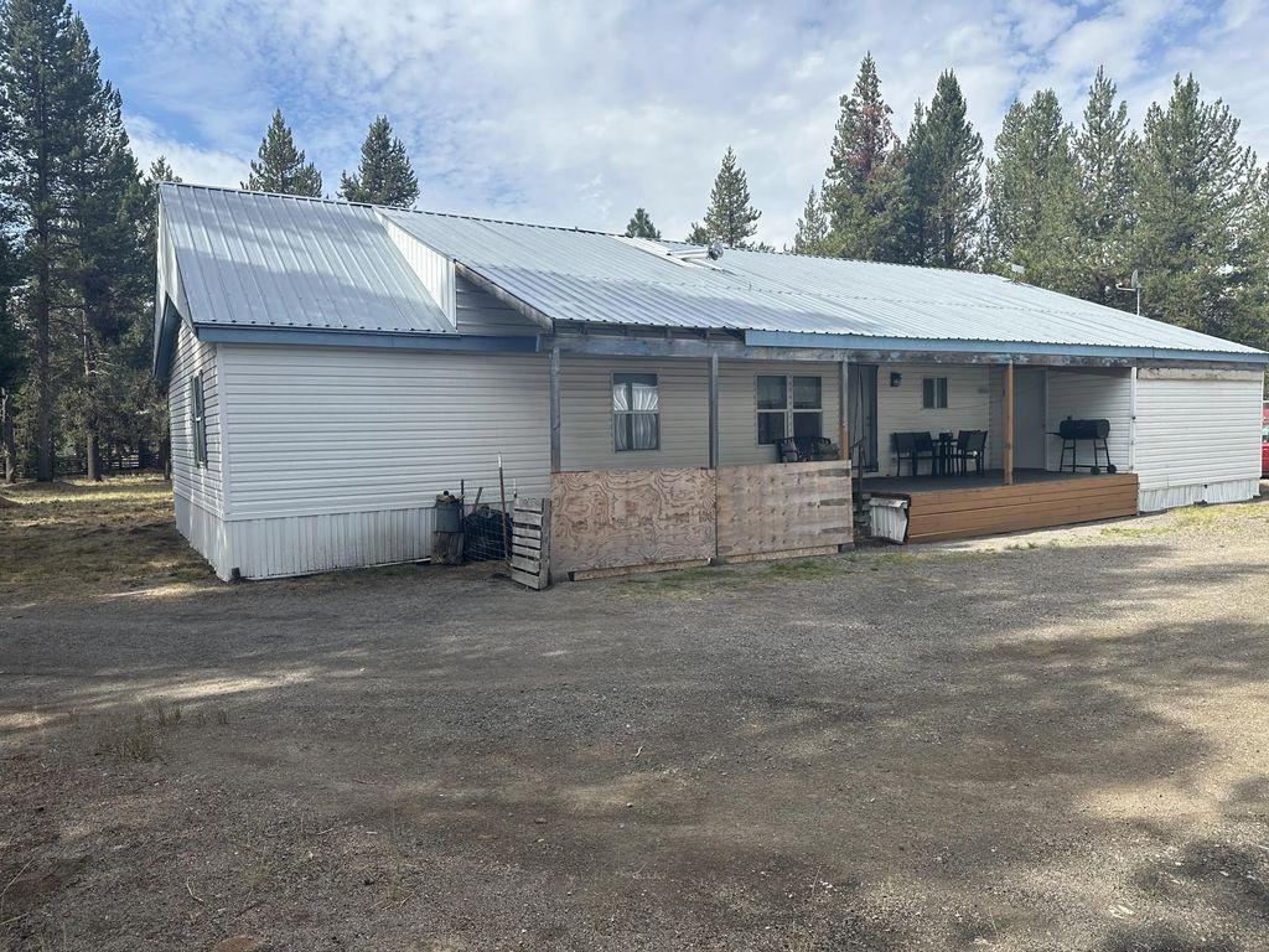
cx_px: 634
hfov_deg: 71.6
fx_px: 880
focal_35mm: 24
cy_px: 476
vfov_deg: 56.8
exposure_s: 1/3155
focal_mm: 6.86
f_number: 1.78
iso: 80
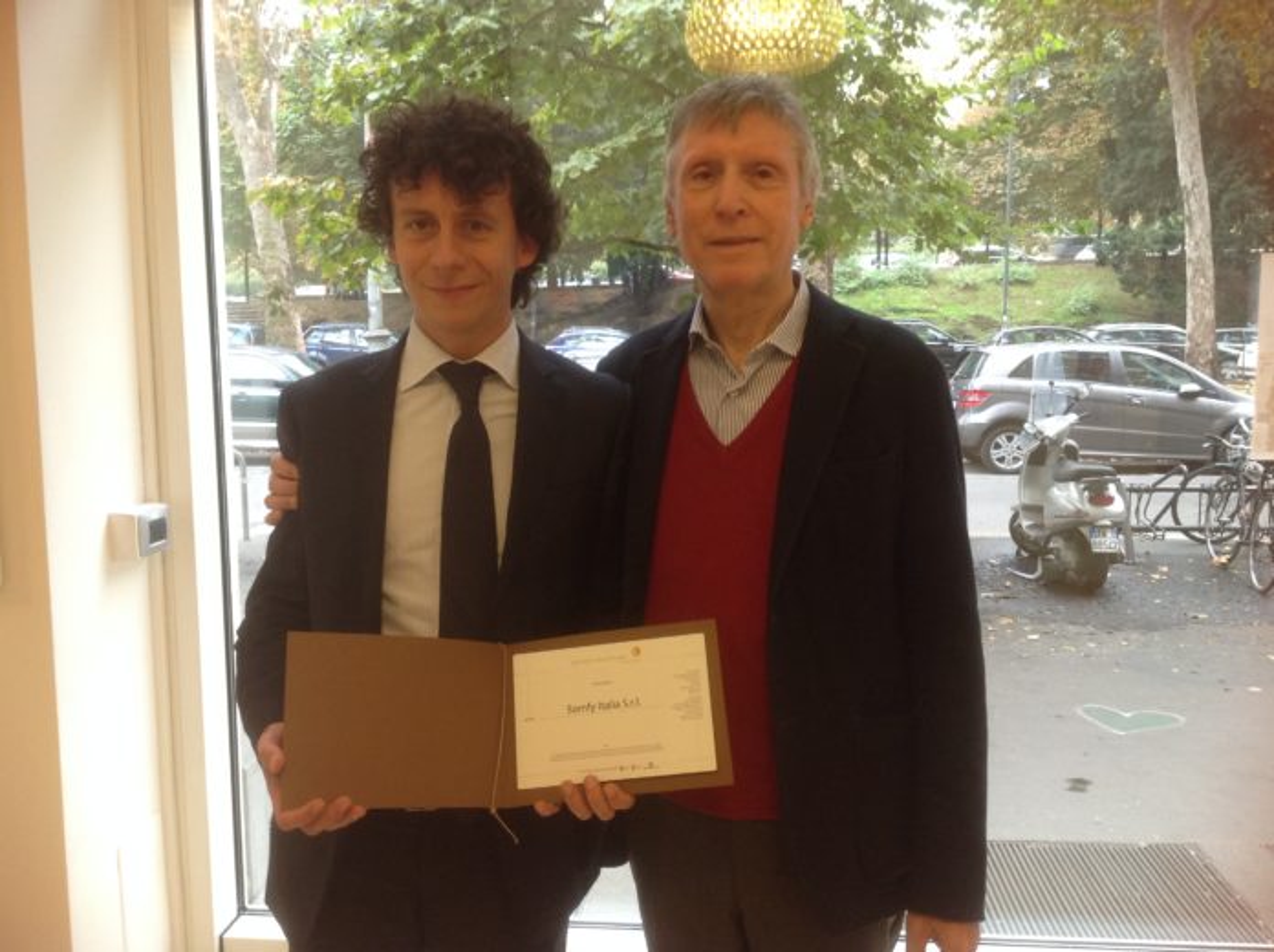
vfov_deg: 40.6
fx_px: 1286
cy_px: 476
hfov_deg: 52.7
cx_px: 637
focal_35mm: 35
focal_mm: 4.28
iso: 125
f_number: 2.4
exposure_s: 1/15
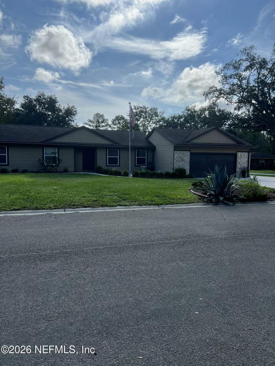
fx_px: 275
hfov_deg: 53.1
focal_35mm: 26
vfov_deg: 67.3
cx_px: 138
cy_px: 183
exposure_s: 1/7463
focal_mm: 5.7
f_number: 1.5
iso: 50
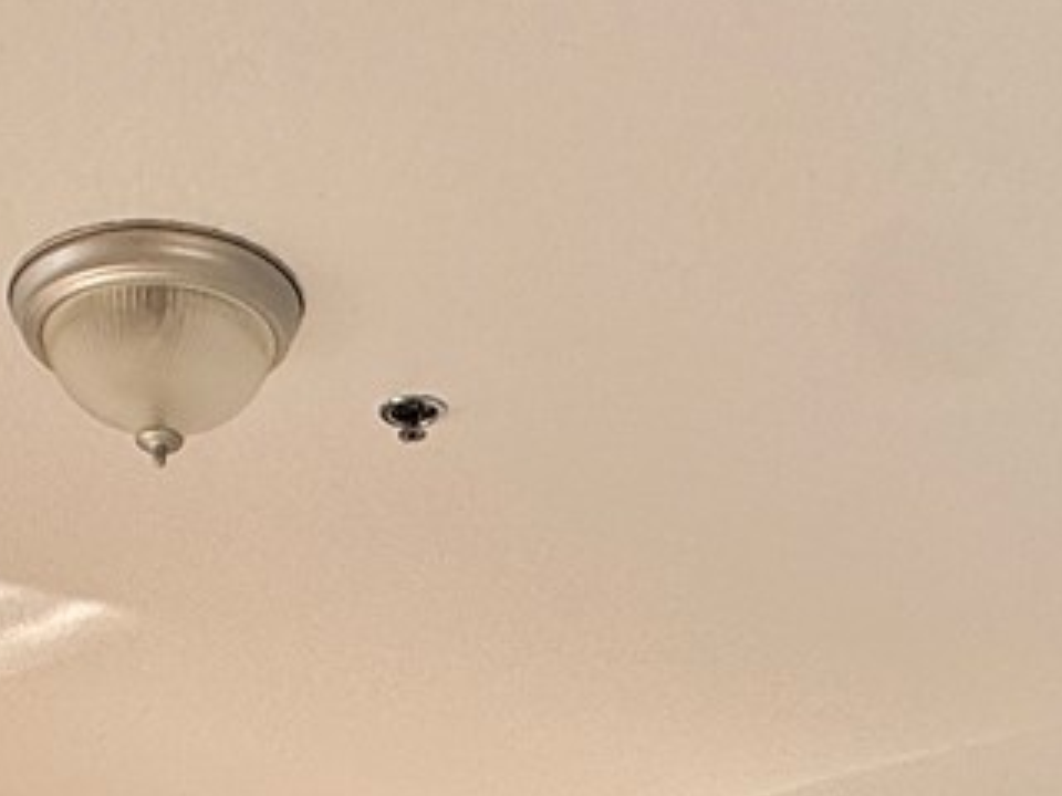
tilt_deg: -6.8
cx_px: 319
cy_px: 1705
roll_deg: -0.4
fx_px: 2148
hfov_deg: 27.5
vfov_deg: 15.5
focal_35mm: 70
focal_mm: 2.22
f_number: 2.2
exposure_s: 1/174
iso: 64
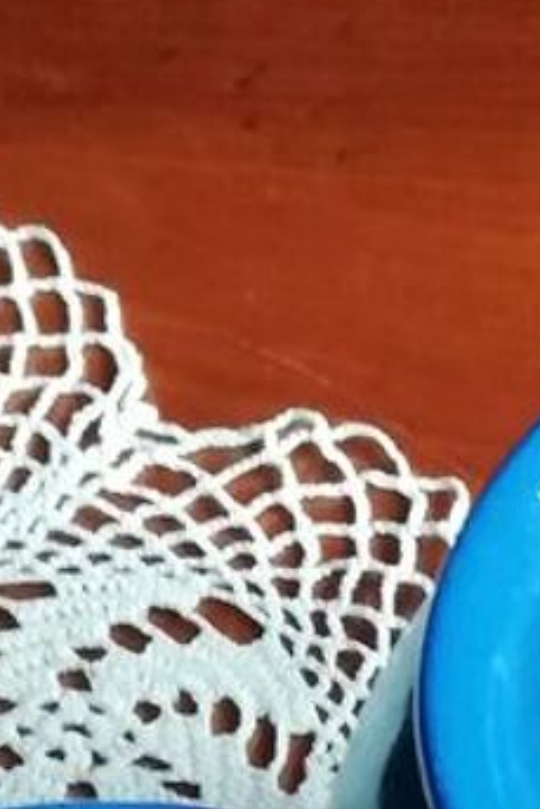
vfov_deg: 17.2
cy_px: 1272
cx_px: 1073
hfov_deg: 11.7
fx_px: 2360
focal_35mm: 105
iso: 400
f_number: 2.2
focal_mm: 3.46
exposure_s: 1/33.3
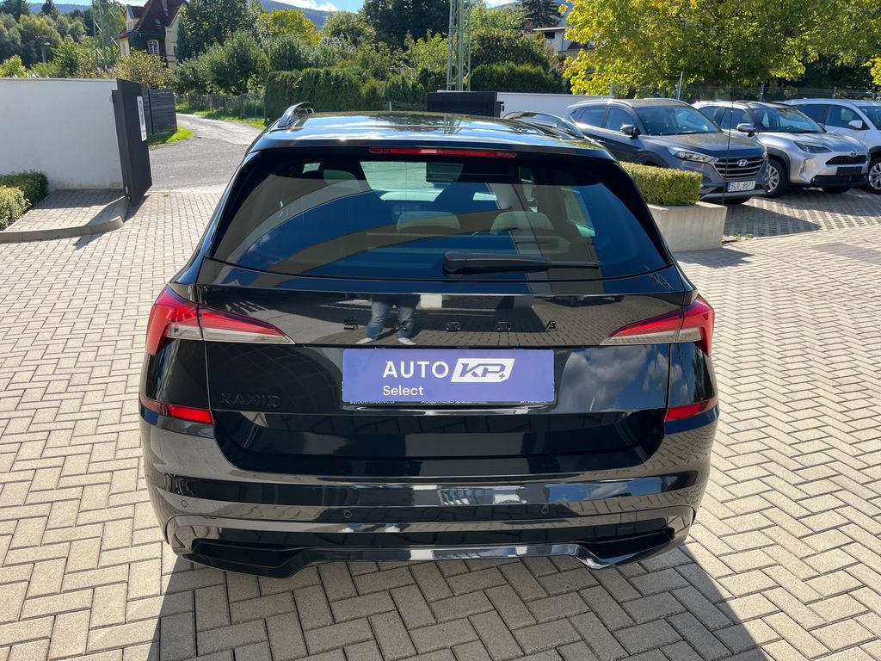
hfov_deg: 67.3
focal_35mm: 26
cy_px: 330
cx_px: 440
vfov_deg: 53.1
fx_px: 662
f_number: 1.6
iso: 50
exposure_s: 1/1339
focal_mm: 5.1
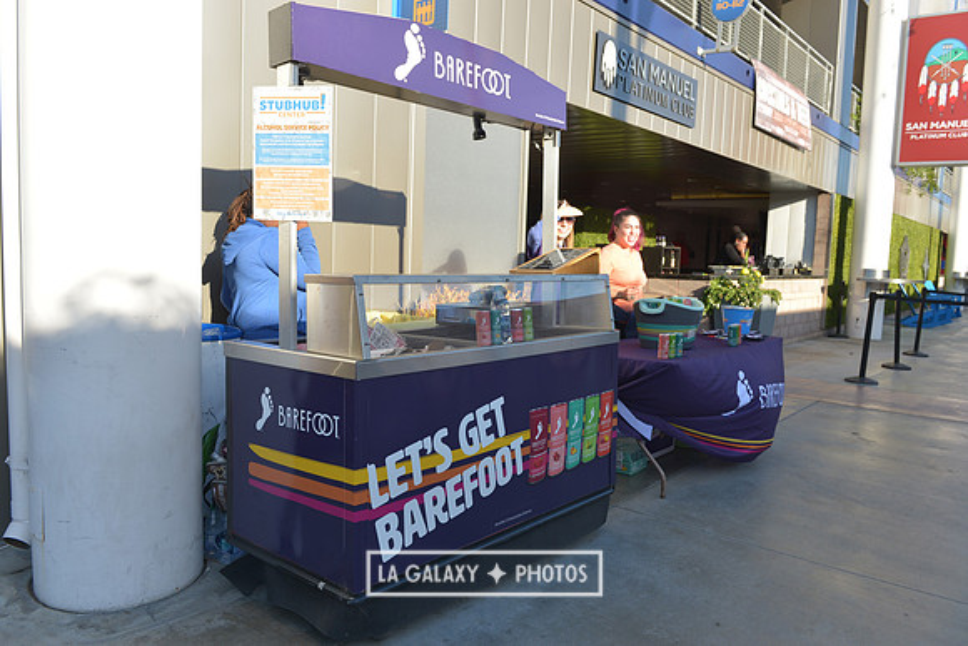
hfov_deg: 67.4
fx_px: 726
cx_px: 484
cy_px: 323
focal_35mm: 27
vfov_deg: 48.0
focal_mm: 27
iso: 250
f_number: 6.3
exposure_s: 1/400
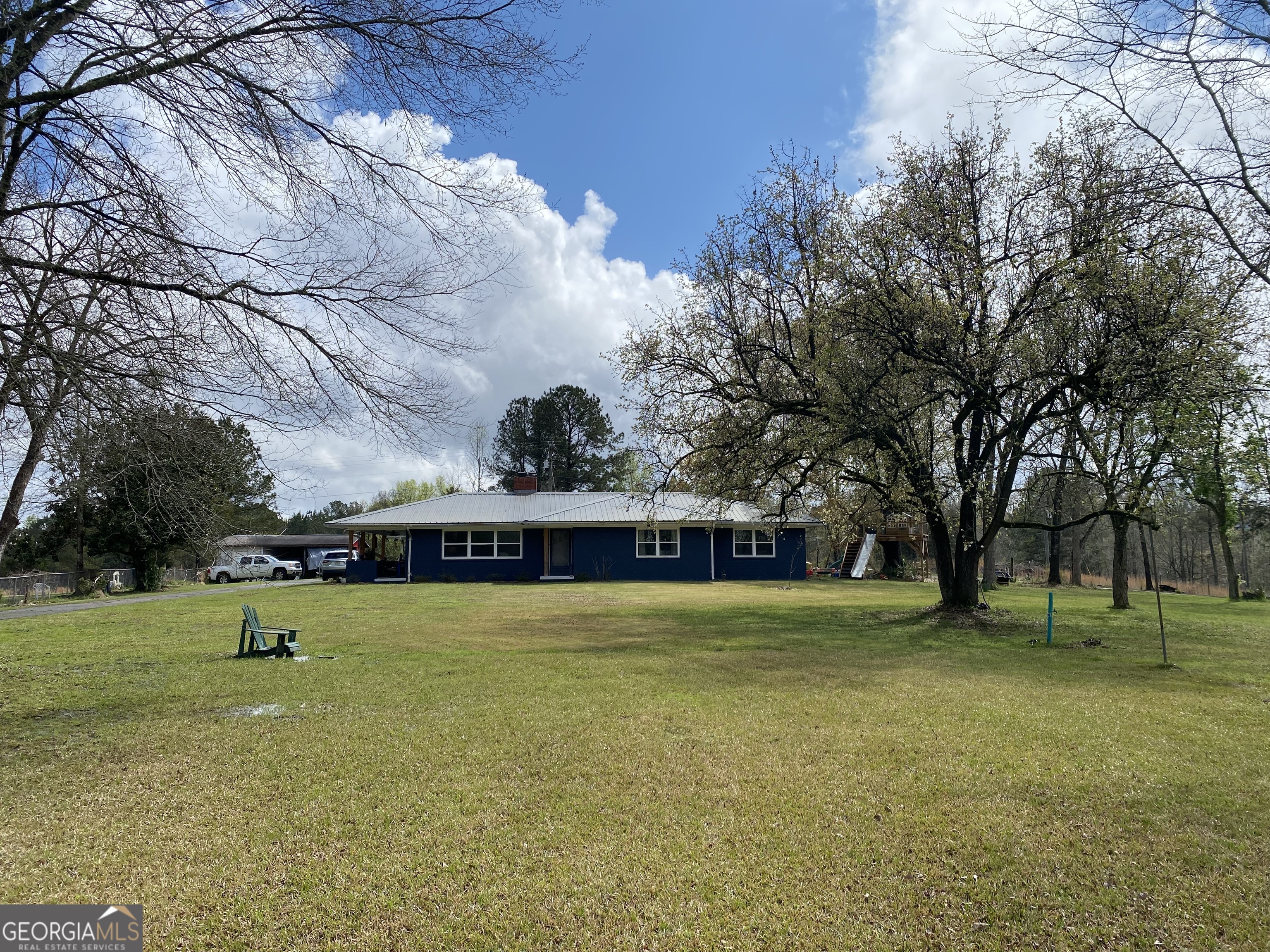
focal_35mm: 26
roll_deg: +0.1
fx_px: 954
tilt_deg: +5.3
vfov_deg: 53.1
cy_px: 476
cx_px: 635
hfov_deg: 67.3
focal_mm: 4.25
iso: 32
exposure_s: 1/4274
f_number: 1.8
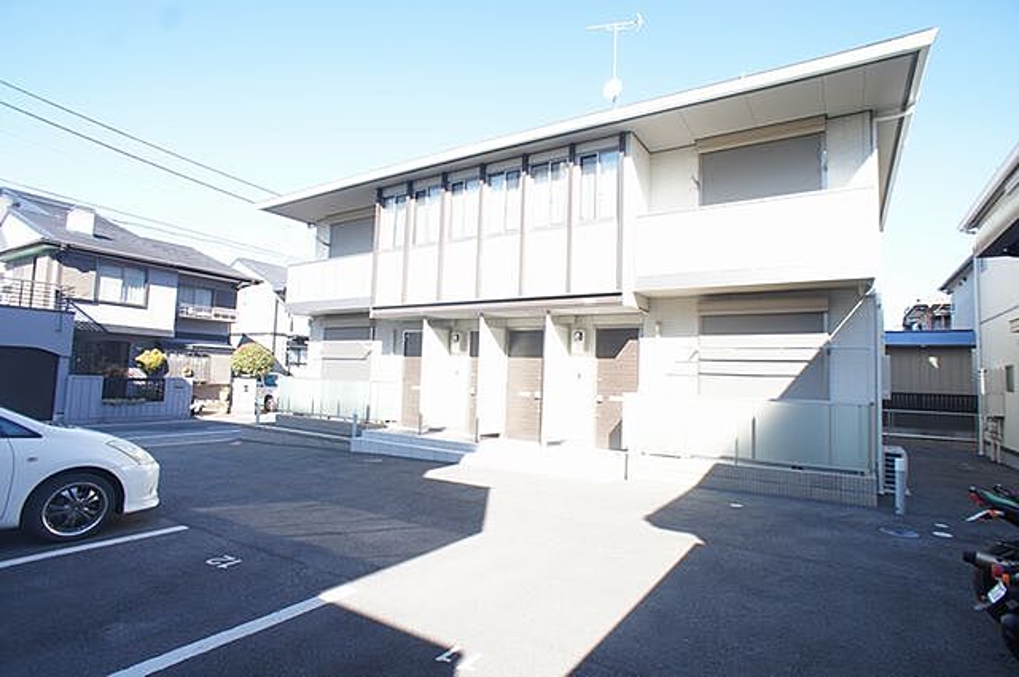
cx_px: 510
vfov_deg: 53.0
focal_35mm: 24
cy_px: 338
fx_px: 678
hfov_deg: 73.8
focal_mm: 16
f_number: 6.3
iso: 200
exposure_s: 1/160
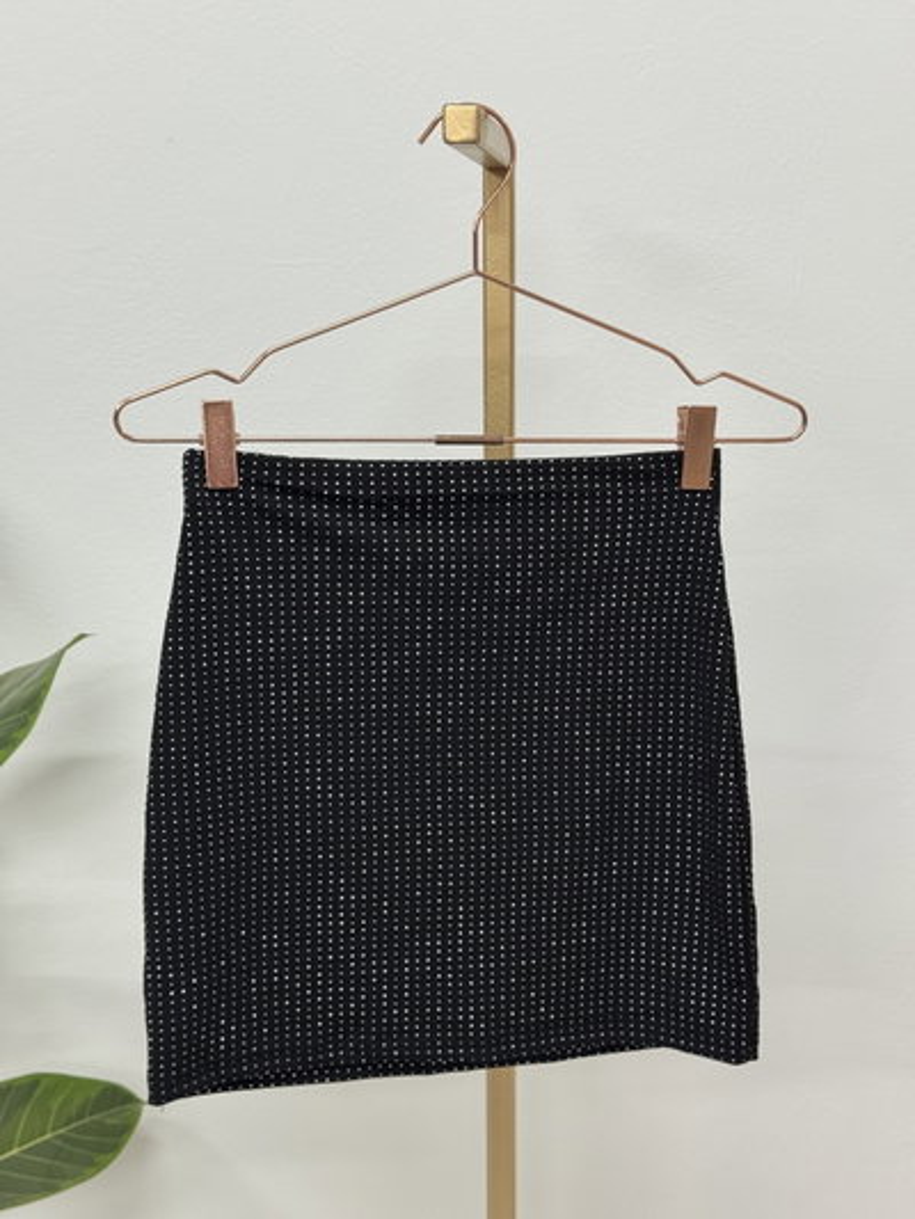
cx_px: 458
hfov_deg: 30.3
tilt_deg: -10.5
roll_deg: +0.7
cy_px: 610
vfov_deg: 39.6
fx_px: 1691
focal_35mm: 48
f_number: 1.78
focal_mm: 6.76
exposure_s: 1/50
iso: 100
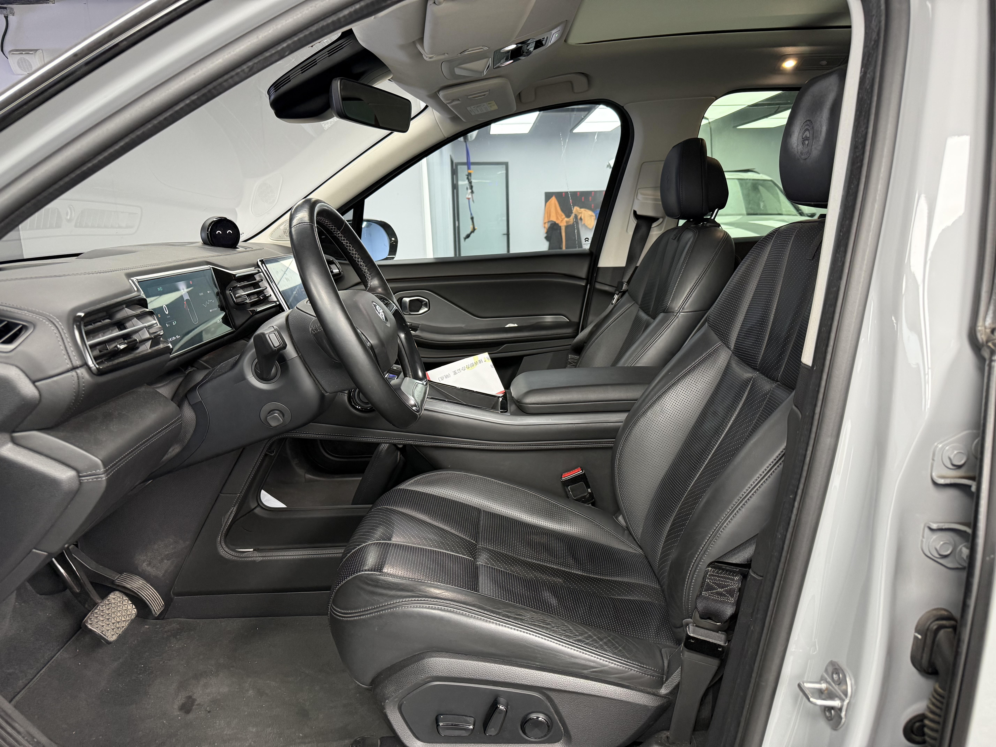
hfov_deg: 71.6
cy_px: 374
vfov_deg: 56.8
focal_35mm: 24
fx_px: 691
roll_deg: +1.1
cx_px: 498
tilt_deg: -12.6
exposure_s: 1/50
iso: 200
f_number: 1.78
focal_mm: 6.76
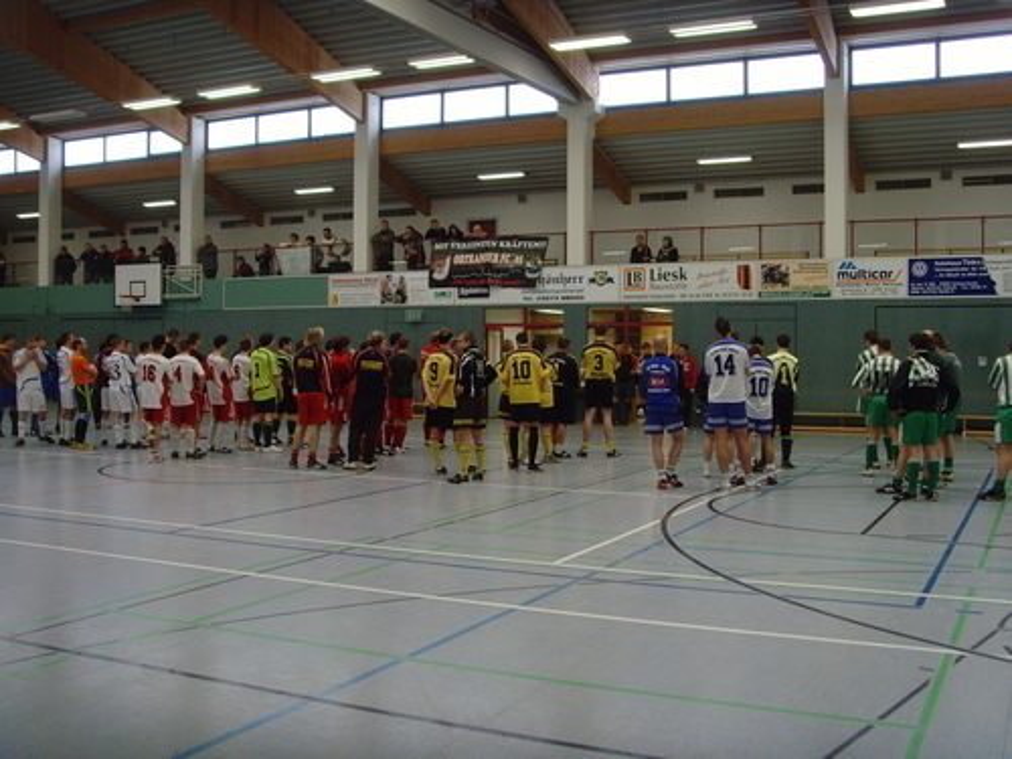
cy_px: 380
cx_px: 506
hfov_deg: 47.9
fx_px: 1140
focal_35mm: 39
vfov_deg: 36.8
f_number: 3.5
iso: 160
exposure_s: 1/45
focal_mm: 6.6
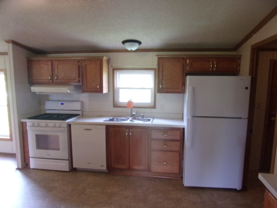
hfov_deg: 71.6
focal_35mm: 24
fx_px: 192
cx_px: 138
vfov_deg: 56.8
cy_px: 104
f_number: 3.3
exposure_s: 1/34
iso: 184
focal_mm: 4.3
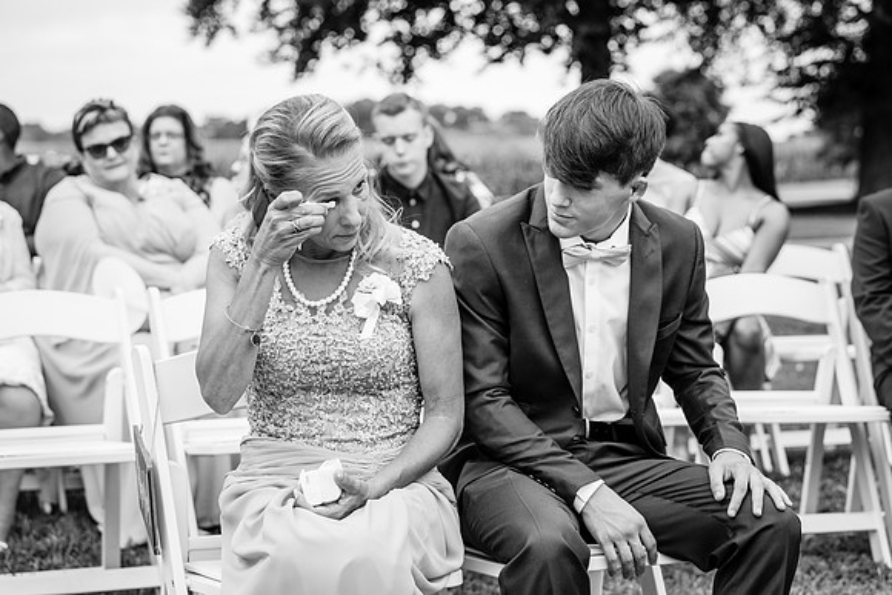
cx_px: 447
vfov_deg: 18.8
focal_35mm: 73
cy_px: 304
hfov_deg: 27.8
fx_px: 1802
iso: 100
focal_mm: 70
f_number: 4
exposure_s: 1/250
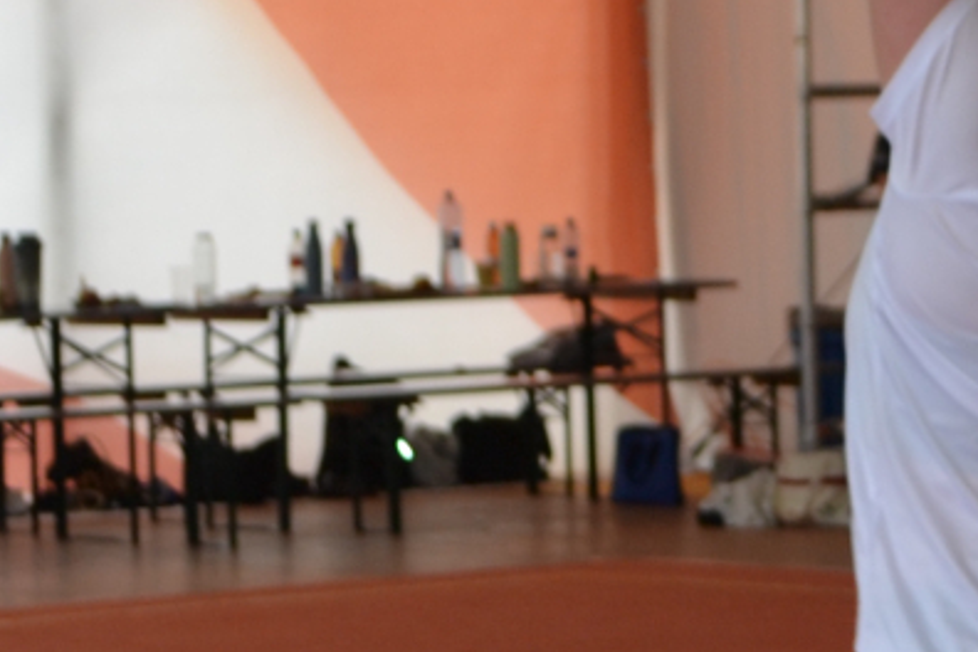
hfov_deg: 8.1
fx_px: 6737
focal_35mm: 248
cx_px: 1462
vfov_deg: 5.5
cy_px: 214
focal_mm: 32
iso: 180
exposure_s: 1/125
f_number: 4.8
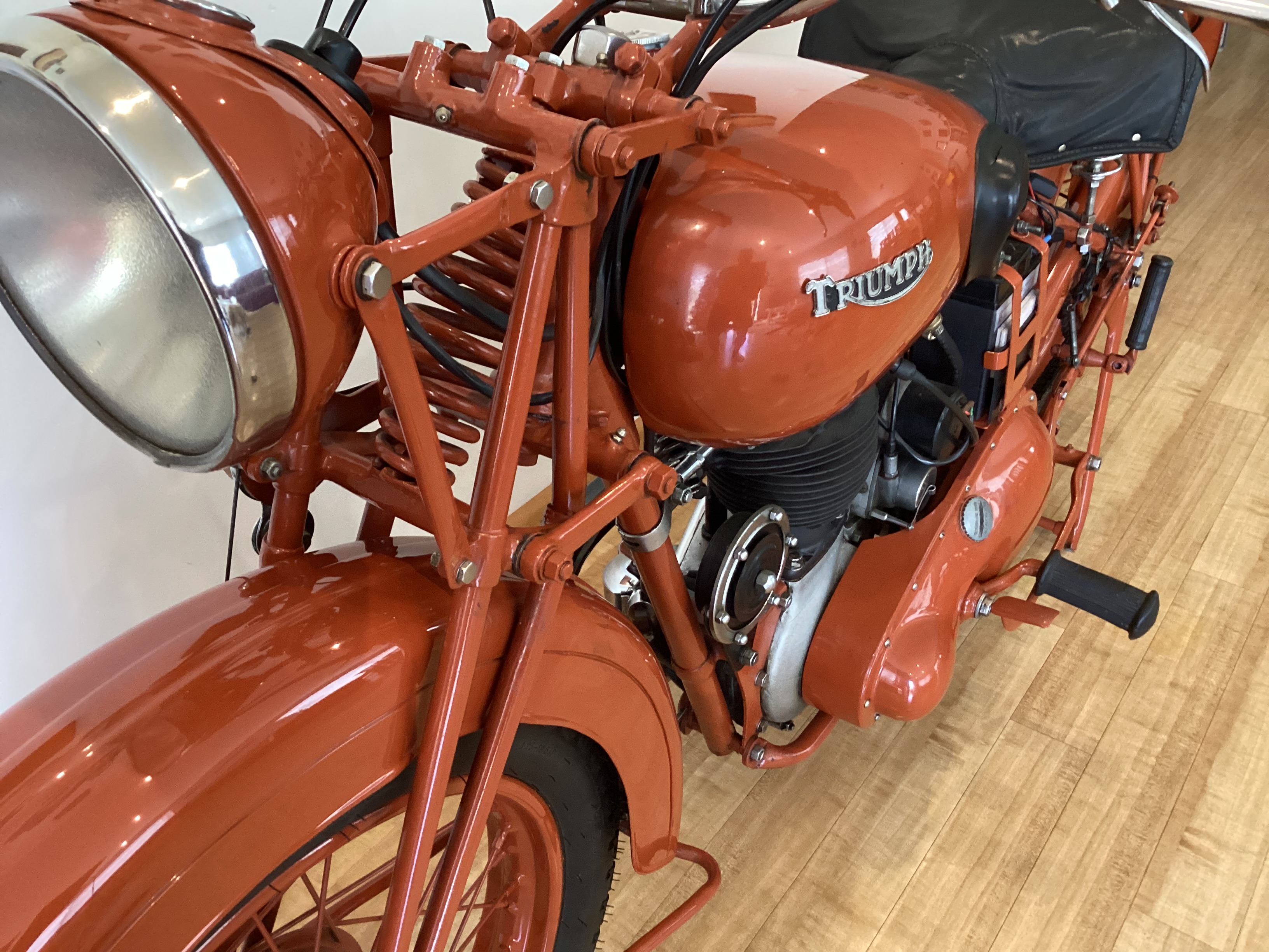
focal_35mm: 31
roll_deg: +1.2
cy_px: 476
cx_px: 634
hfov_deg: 58.4
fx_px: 1136
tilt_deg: -36.9
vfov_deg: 45.4
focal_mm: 3.3
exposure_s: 1/40
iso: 400
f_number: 2.4
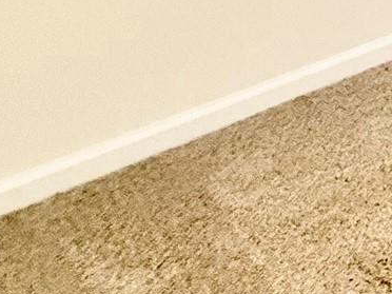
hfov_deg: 13.8
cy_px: -334
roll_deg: -1.6
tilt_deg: -2.0
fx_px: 872
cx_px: 1016
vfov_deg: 14.8
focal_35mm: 77
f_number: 2.2
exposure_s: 1/60
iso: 250
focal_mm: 2.22
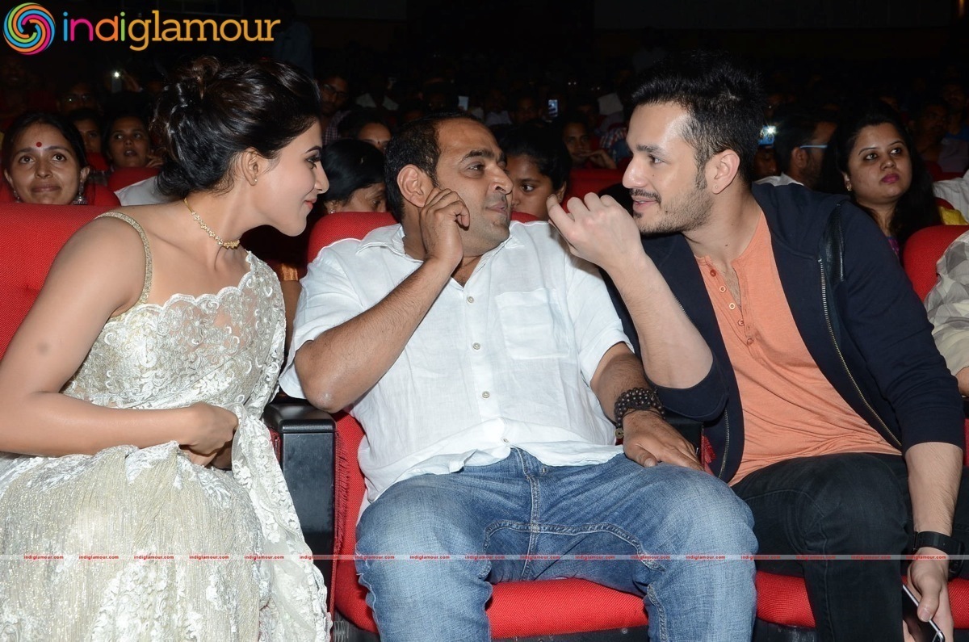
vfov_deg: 25.6
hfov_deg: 37.9
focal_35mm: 52
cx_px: 484
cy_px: 321
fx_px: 1410
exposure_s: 1/125
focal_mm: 35
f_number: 7.1
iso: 400
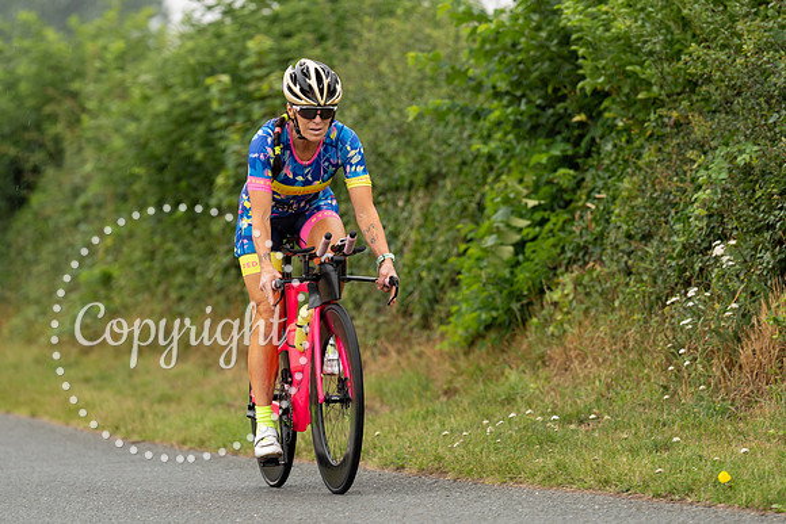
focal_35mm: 224
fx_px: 4889
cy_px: 199
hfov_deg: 9.2
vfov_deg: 6.1
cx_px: 327
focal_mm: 167
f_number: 3.2
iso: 320
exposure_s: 1/400
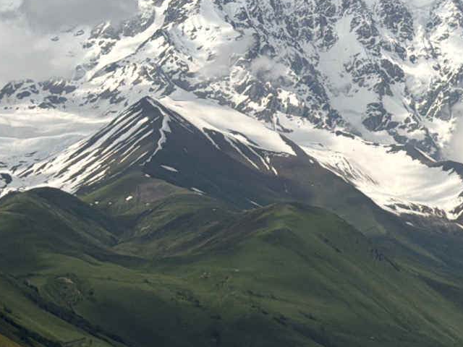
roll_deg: -0.4
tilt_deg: +15.5
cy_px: -47
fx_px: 2006
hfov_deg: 13.1
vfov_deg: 9.8
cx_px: 320
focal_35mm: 150
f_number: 1.78
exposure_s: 1/11364
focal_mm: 6.76
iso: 64
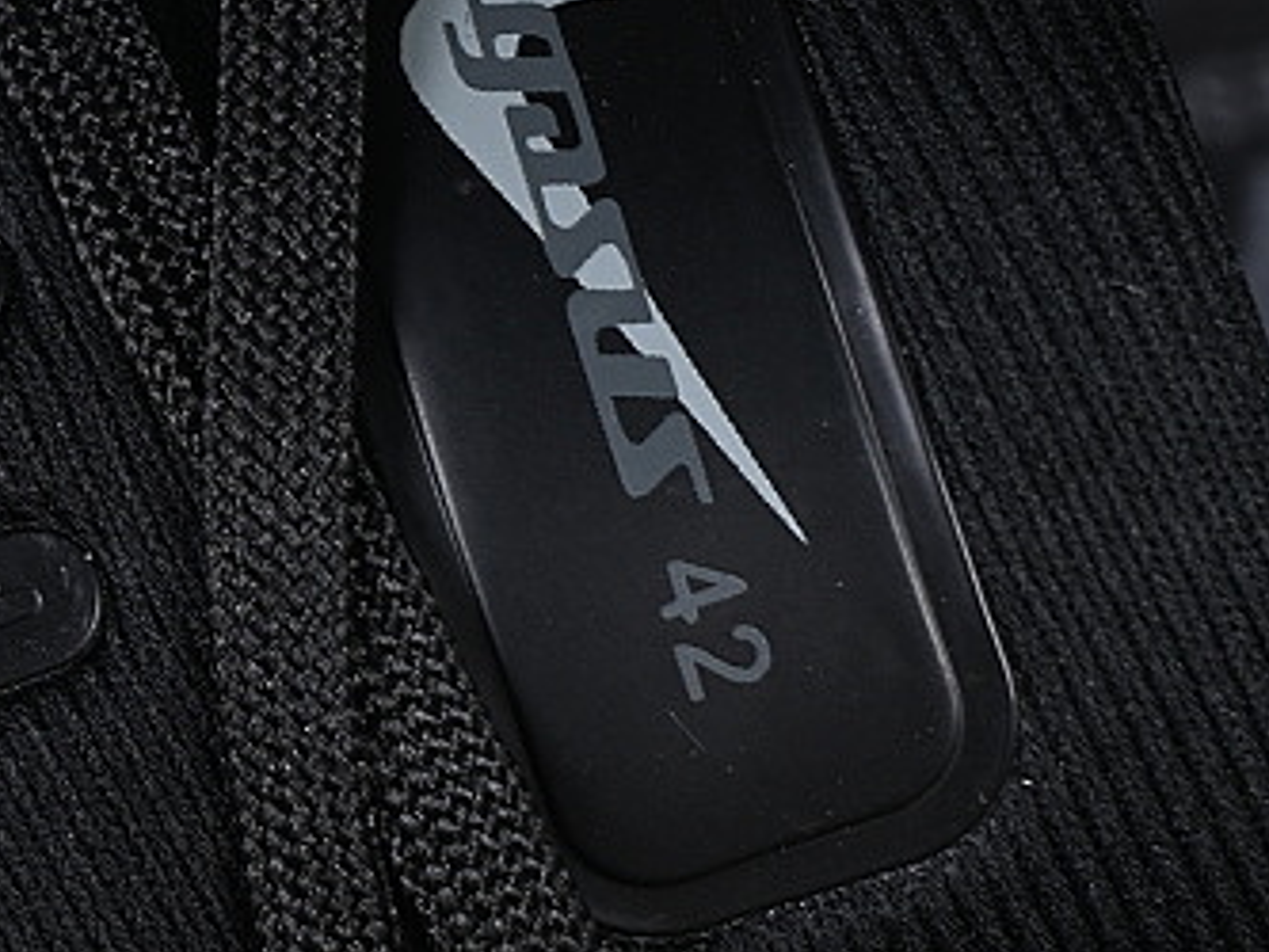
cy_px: 449
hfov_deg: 8.4
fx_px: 8581
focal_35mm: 234
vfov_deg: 6.4
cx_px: 236
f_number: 6.3
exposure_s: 1/50
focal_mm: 50
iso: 160
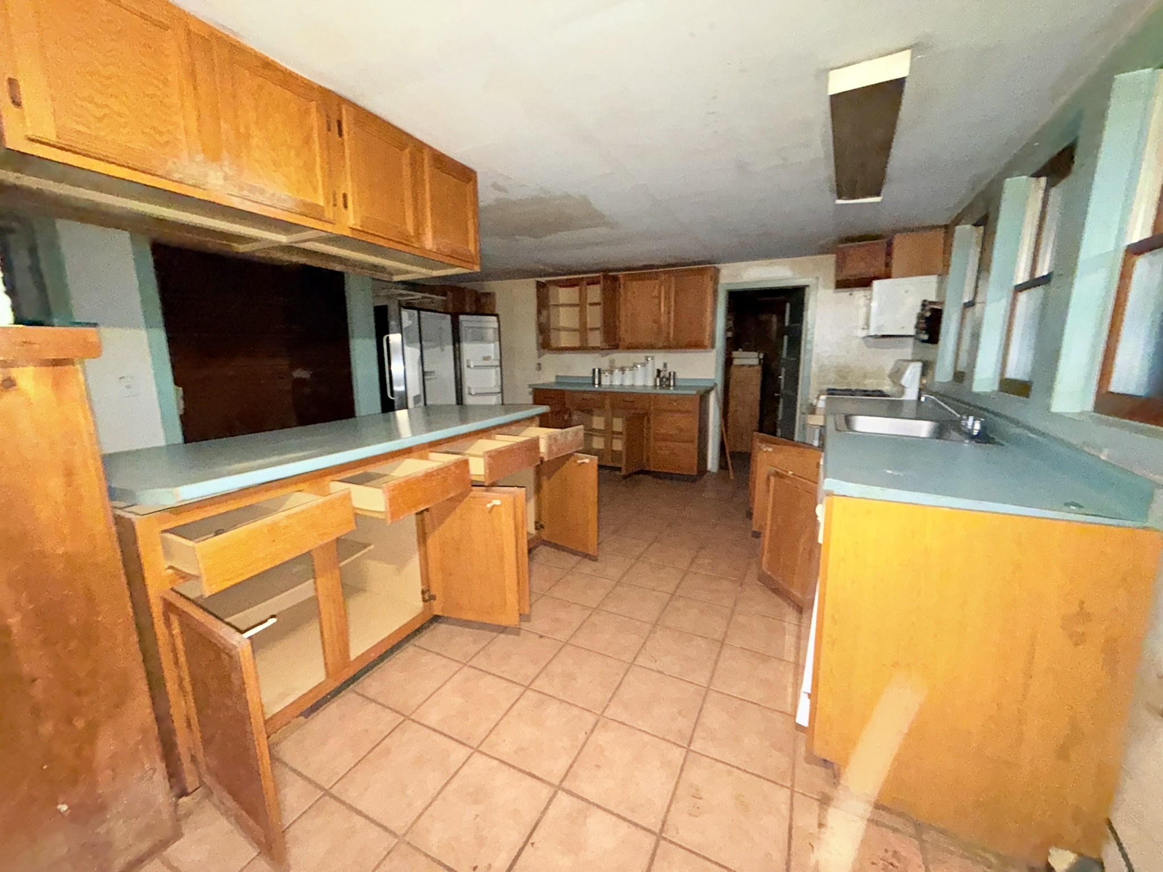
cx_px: 582
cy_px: 436
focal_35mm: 14
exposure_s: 1/30
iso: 800
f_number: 2.2
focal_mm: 2.22
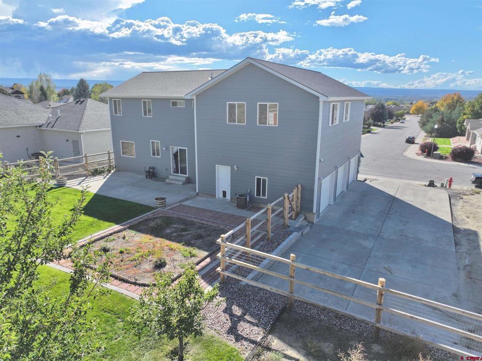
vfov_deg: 56.8
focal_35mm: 24
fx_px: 334
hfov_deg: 71.6
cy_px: 180
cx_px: 241
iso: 410
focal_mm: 12.29
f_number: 2.8
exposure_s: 1/3200
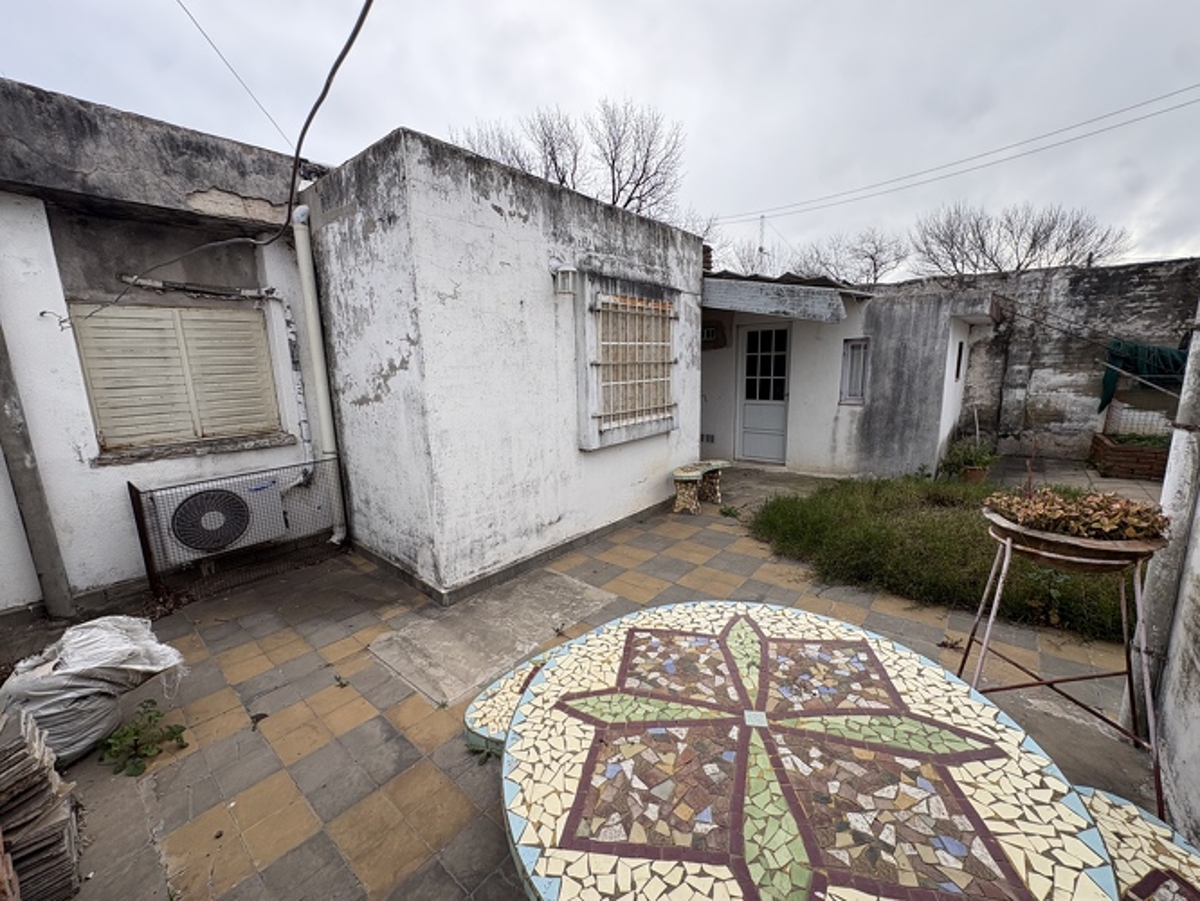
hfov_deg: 102.0
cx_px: 600
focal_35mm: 14
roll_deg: +1.7
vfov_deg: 85.7
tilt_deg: -11.4
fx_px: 485
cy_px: 450
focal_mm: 2.22
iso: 40
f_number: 2.2
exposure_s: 1/340
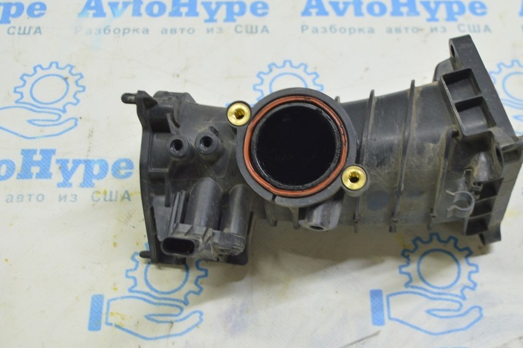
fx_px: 784
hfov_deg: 36.8
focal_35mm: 54
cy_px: 162
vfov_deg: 25.0
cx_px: 290
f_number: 5.6
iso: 400
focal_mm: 30
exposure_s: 1/20
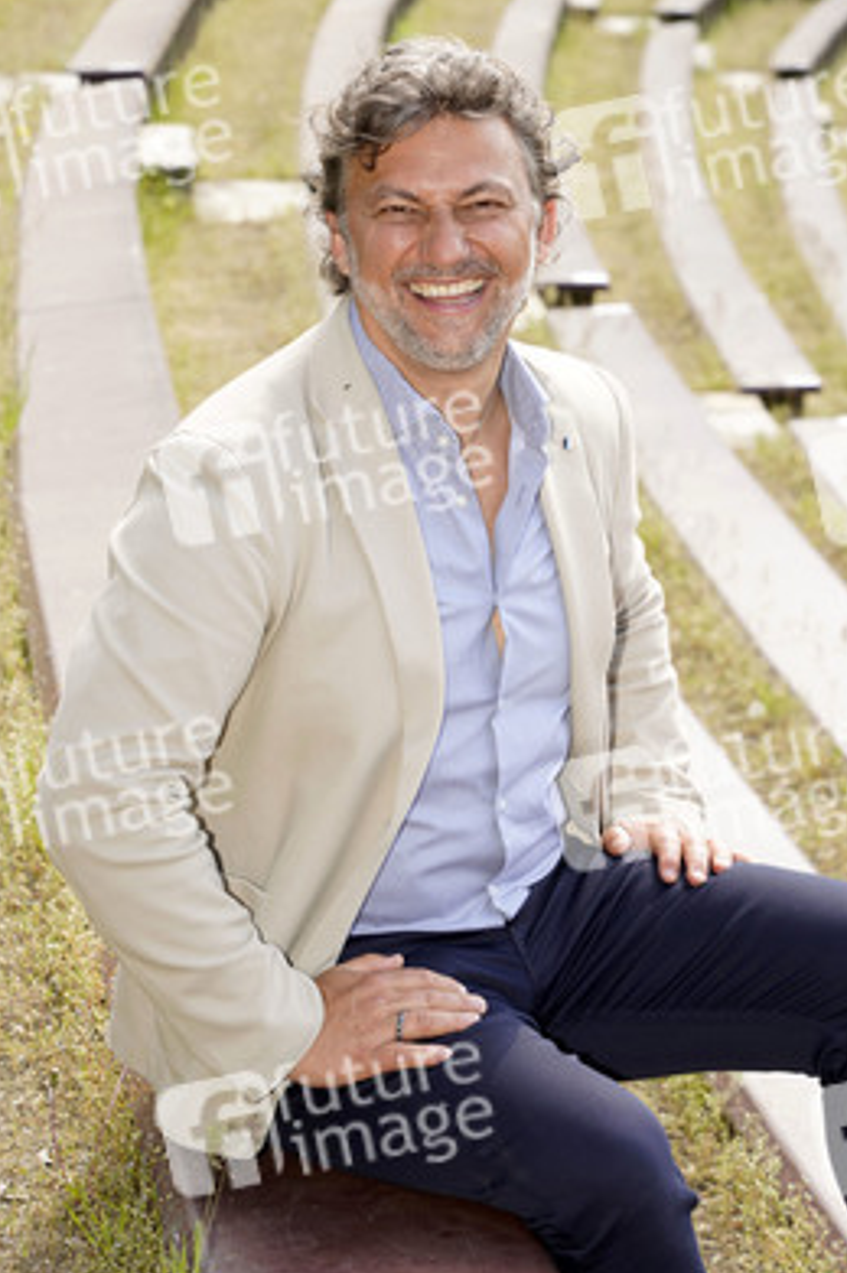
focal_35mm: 93
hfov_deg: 14.7
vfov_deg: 21.9
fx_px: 3288
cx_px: 420
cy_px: 632
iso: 100
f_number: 7.1
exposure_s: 1/60
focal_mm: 91
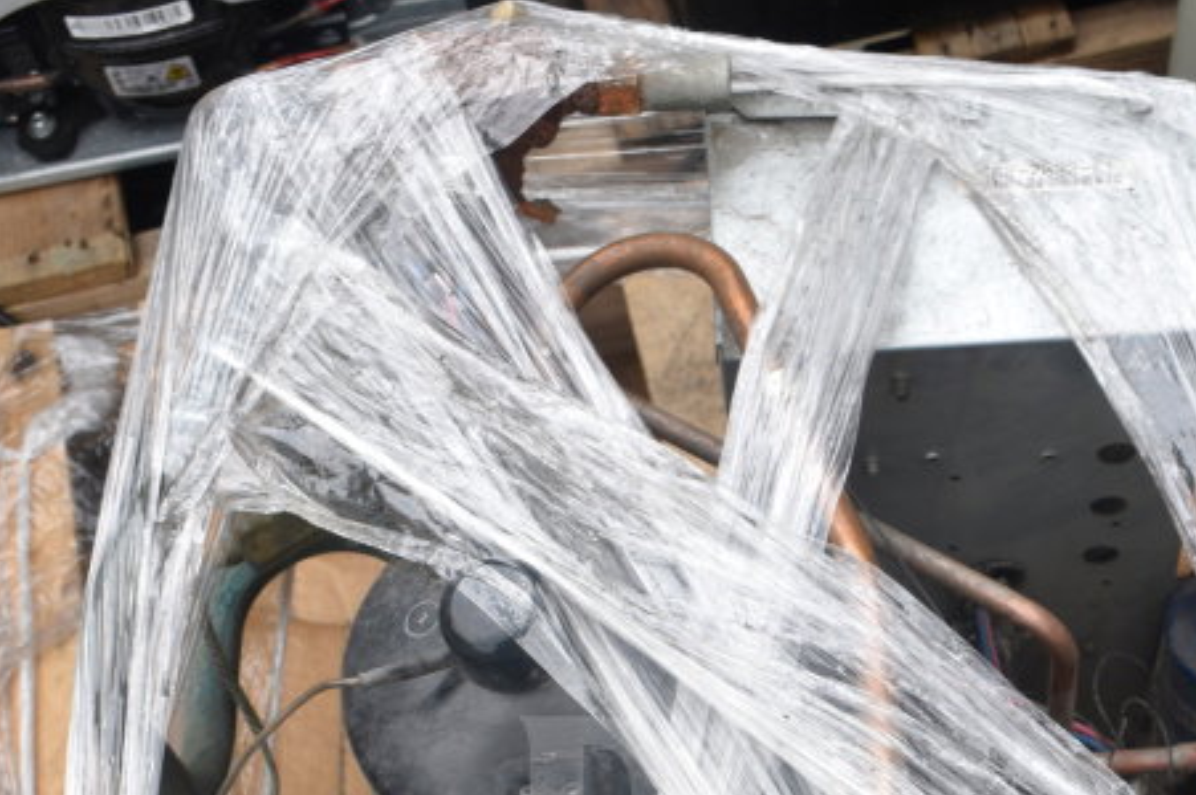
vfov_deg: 19.2
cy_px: 926
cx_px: 756
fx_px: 2224
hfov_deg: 30.0
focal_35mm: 67
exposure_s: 1/200
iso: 200
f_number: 7.1
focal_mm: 22
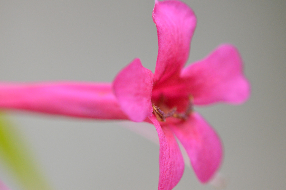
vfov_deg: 5.1
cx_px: 143
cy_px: 95
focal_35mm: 270
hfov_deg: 7.6
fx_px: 2143
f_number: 4.8
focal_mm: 180
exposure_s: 1/500
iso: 1400
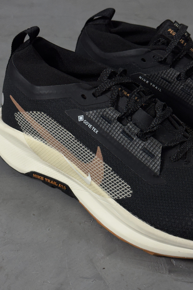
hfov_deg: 25.1
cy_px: 147
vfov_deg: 36.9
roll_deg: -4.8
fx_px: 434
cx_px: 90
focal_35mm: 54
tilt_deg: -36.3
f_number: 1.78
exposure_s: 1/120
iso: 100
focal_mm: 6.76
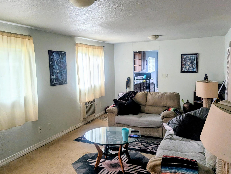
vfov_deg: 45.6
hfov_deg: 58.2
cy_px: 87
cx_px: 105
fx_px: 207
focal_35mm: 31
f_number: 1.85
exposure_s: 1/58
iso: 111
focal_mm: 6.81
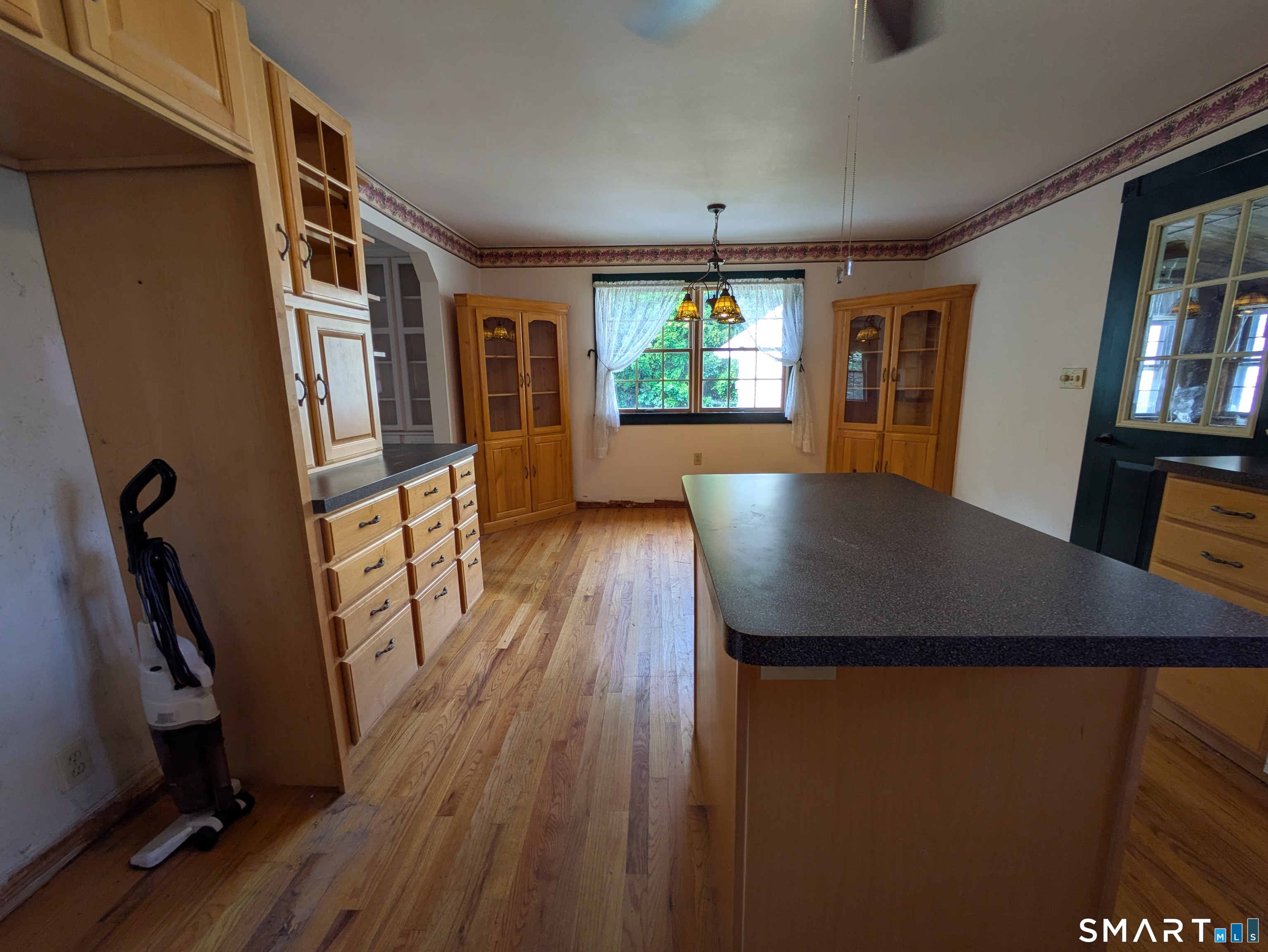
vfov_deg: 85.7
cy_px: 476
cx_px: 634
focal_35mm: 14
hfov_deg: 102.0
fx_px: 513
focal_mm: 1.83
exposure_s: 1/60
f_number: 2.2
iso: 58
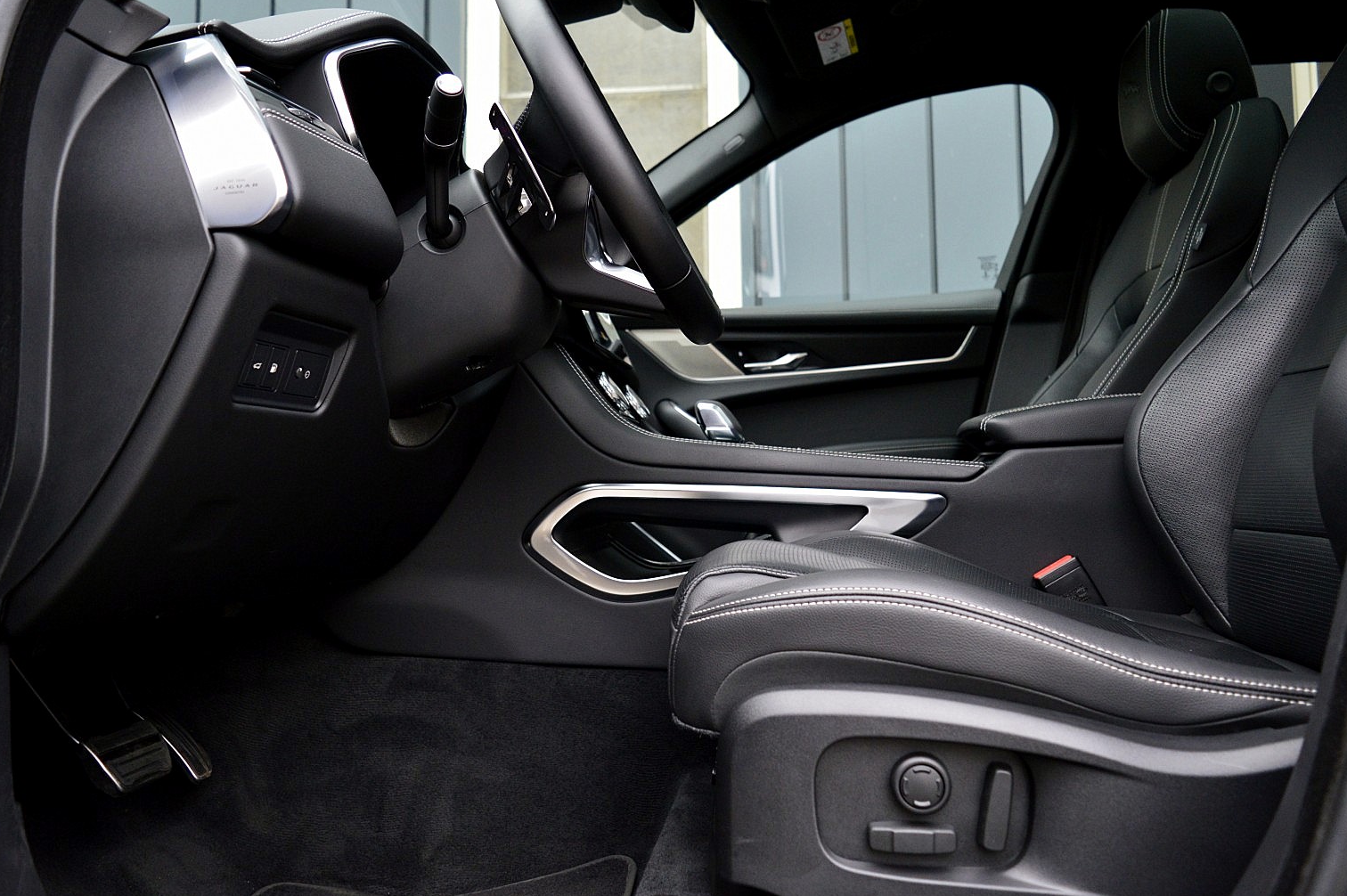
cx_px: 664
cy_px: 434
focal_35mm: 29
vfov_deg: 44.9
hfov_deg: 63.7
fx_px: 1084
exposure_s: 1/60
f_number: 3.5
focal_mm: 18
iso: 800
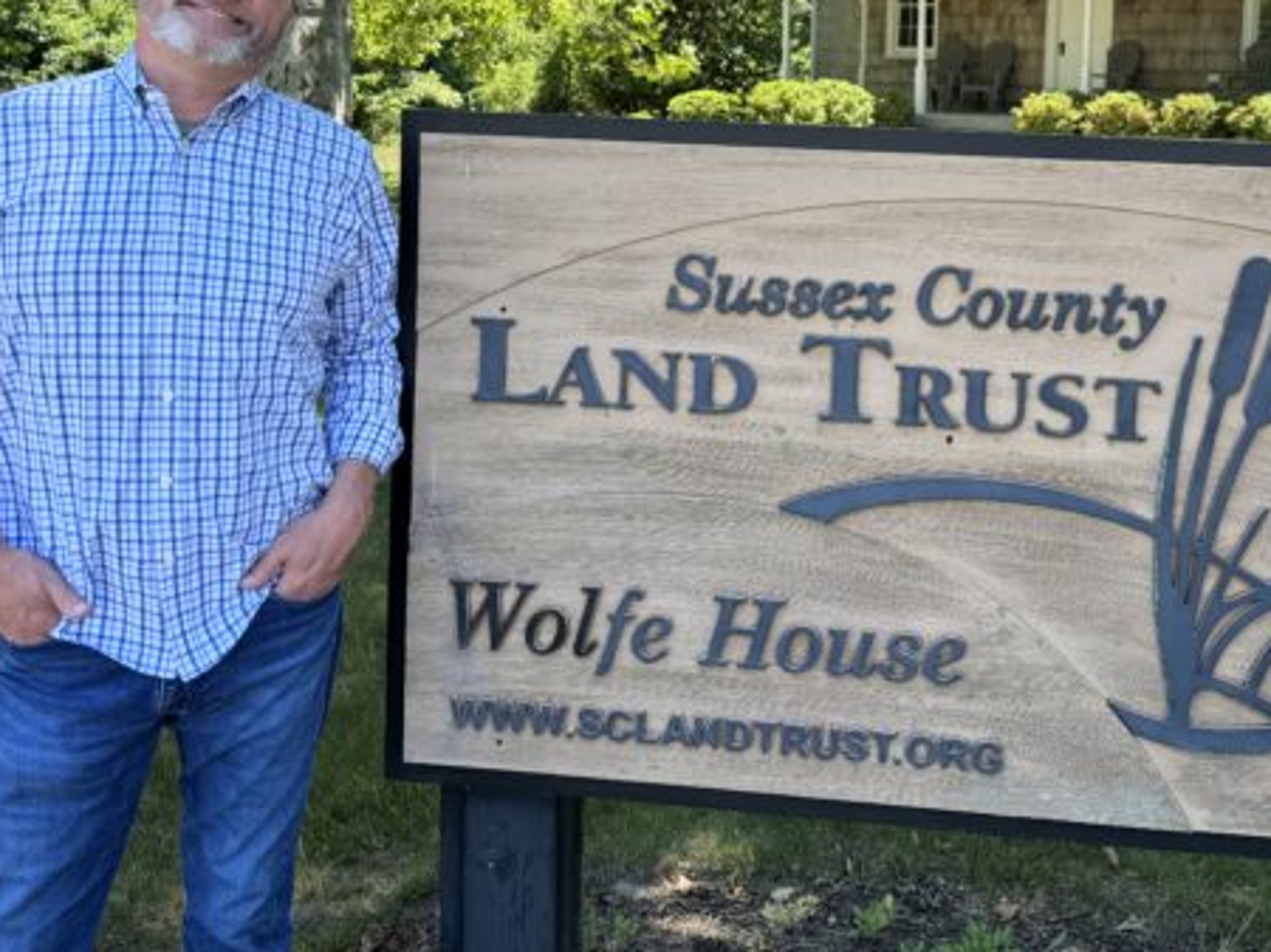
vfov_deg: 33.9
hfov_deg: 45.1
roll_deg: -0.6
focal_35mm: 41
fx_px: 1505
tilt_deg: -4.0
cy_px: 175
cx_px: 850
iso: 80
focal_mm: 6.76
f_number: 1.78
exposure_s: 1/980
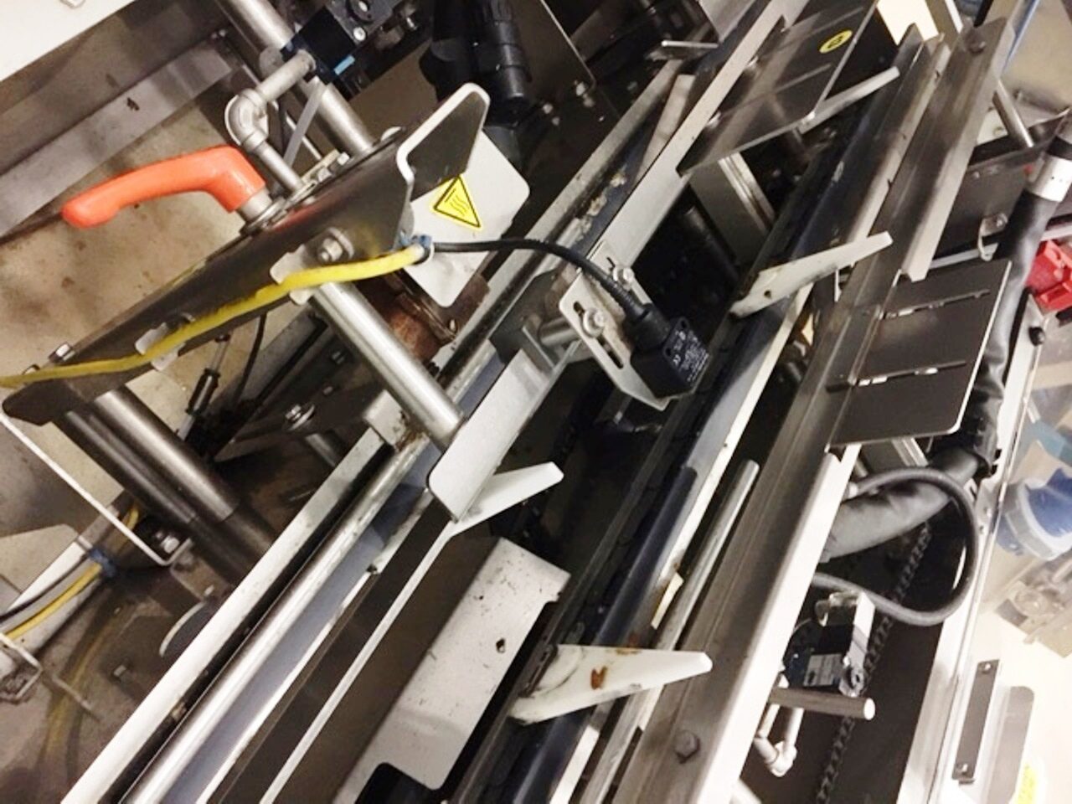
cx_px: 536
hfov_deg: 61.7
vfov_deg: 48.2
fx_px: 898
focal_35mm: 29
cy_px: 402
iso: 250
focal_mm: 4.15
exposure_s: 1/15
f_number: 2.2
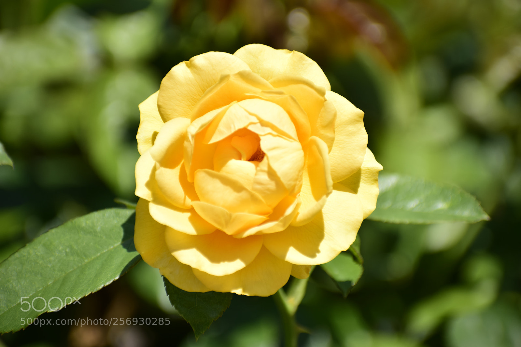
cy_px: 174
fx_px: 4558
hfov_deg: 6.5
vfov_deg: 4.4
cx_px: 260
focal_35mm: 315
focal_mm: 210
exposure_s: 1/800
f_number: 5.3
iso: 100
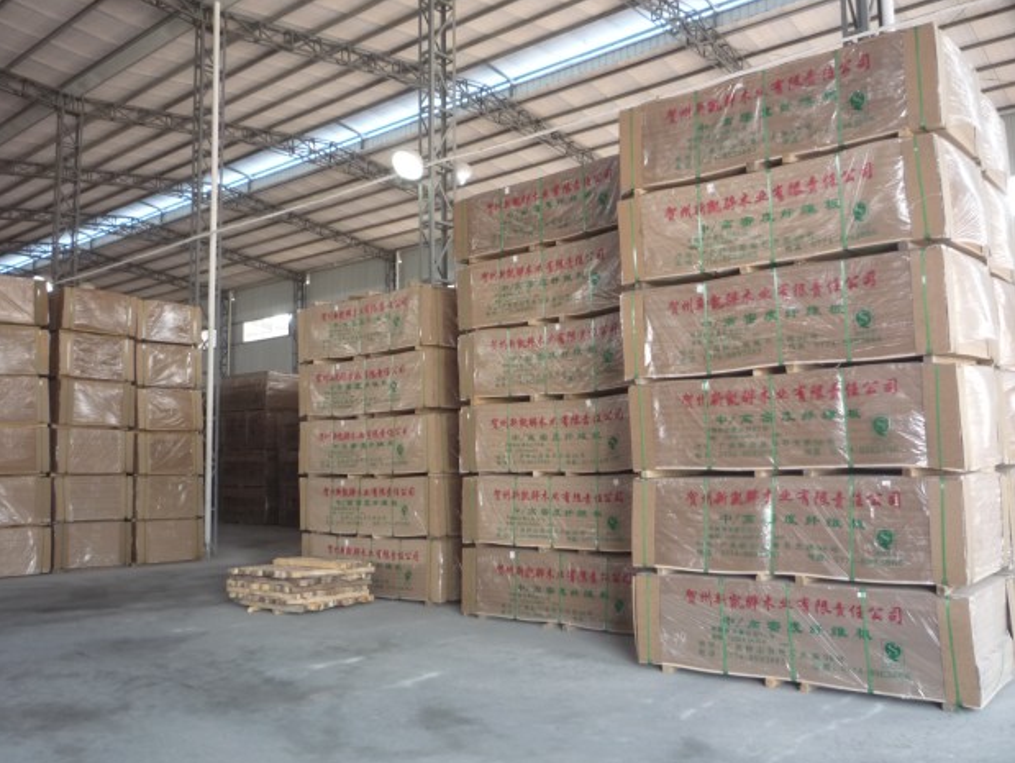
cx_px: 494
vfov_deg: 45.5
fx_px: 910
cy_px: 379
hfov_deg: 58.3
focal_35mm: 31
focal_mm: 5.2
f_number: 3.3
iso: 200
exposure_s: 1/30
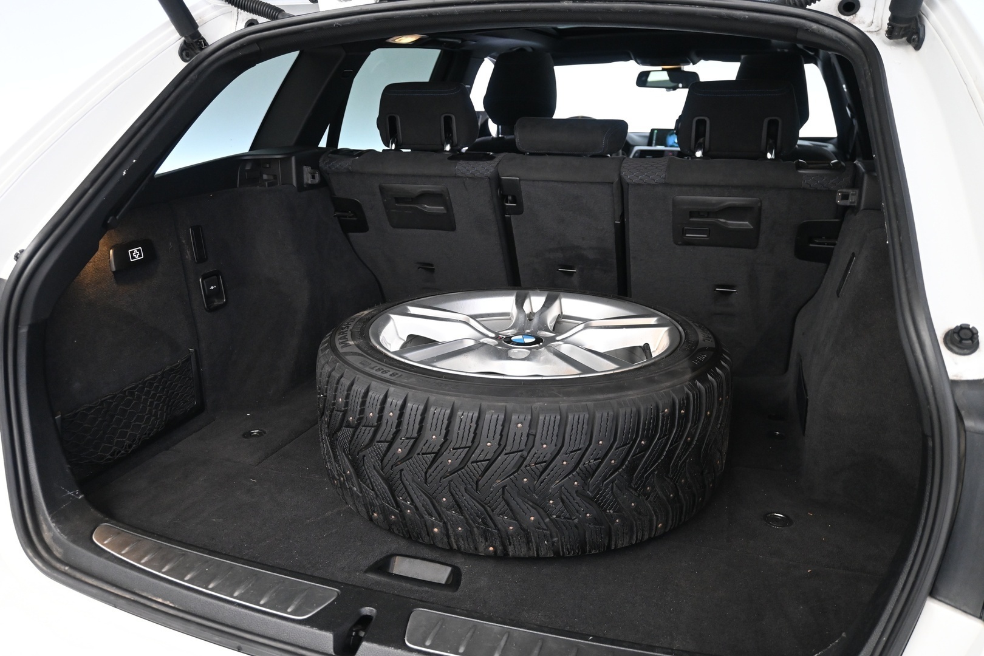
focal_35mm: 28
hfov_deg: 64.6
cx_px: 492
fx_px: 779
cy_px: 328
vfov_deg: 45.7
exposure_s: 1/30
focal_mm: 19
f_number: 3.8
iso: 1800
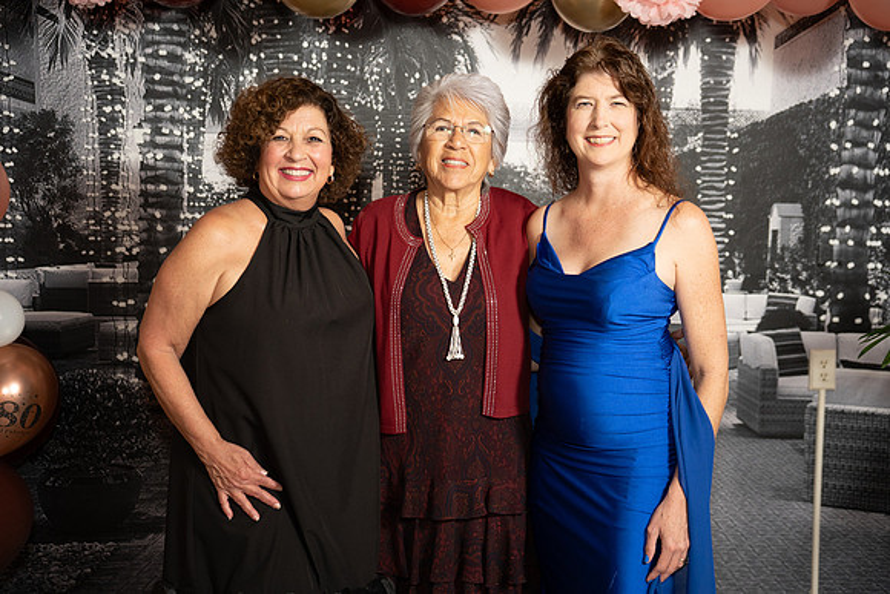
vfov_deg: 29.4
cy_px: 297
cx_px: 445
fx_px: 1130
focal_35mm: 46
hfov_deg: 43.0
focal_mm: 45.7
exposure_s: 1/160
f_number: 2.8
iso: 1000
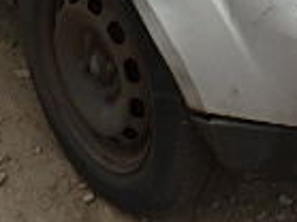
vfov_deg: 13.6
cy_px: -184
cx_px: 241
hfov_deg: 20.0
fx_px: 832
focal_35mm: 97
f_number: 3.5
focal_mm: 3.7
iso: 125
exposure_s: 1/320
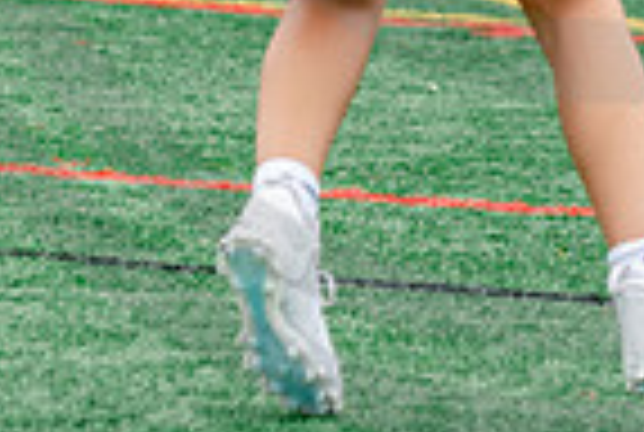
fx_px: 13660
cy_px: -563
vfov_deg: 1.8
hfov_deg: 2.7
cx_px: 933
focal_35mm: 762
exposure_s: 1/640
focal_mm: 135
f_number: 3.2
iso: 250
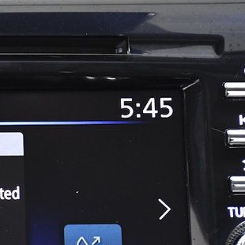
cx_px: -57
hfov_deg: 8.6
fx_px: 1618
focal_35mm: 202
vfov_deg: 8.6
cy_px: 211
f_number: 4.5
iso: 2500
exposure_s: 1/80
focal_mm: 48
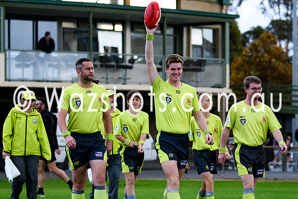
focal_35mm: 174
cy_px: 121
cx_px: 173
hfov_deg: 11.8
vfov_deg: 7.9
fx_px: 1444
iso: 800
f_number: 2.8
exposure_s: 1/2500
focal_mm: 95
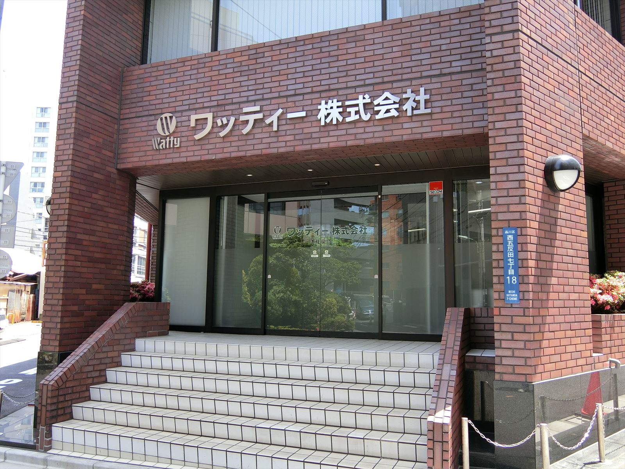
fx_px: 542
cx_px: 312
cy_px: 234
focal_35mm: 30
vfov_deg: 46.8
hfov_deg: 60.0
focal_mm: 6.4
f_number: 3.3
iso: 80
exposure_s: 1/160
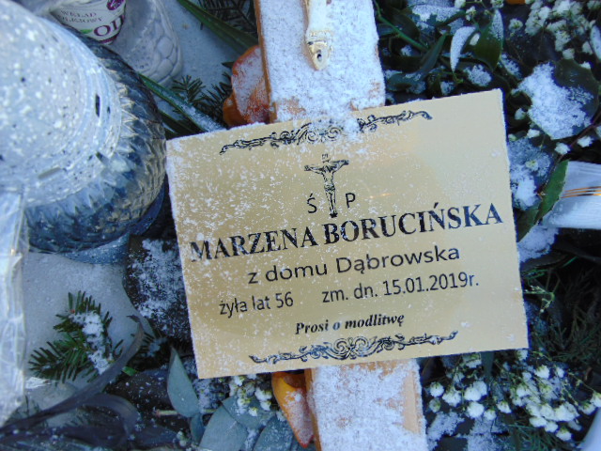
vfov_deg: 54.9
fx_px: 434
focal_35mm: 25
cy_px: 226
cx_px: 300
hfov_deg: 69.4
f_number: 3
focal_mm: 4.5
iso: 80
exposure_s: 1/100
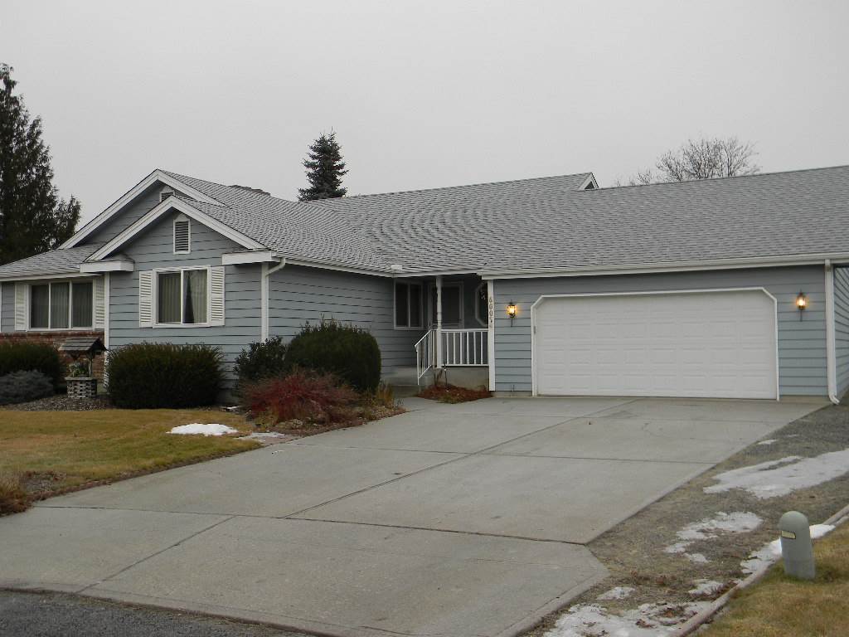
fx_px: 883
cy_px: 318
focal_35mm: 36
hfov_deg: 51.4
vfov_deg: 39.7
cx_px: 424
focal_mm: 6.4
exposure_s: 1/95
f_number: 3.7
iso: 80
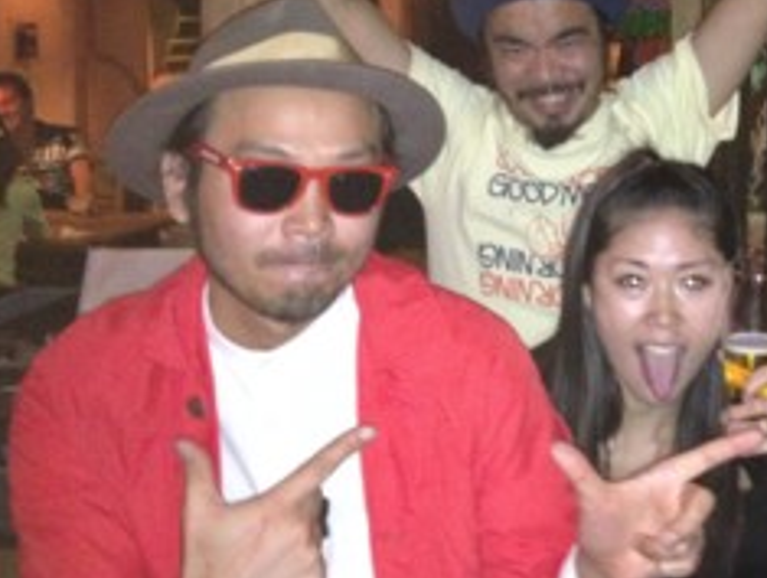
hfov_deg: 27.8
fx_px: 1487
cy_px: 144
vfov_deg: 21.8
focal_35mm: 67
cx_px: 705
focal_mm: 4.28
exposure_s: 1/16
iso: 500
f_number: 2.4
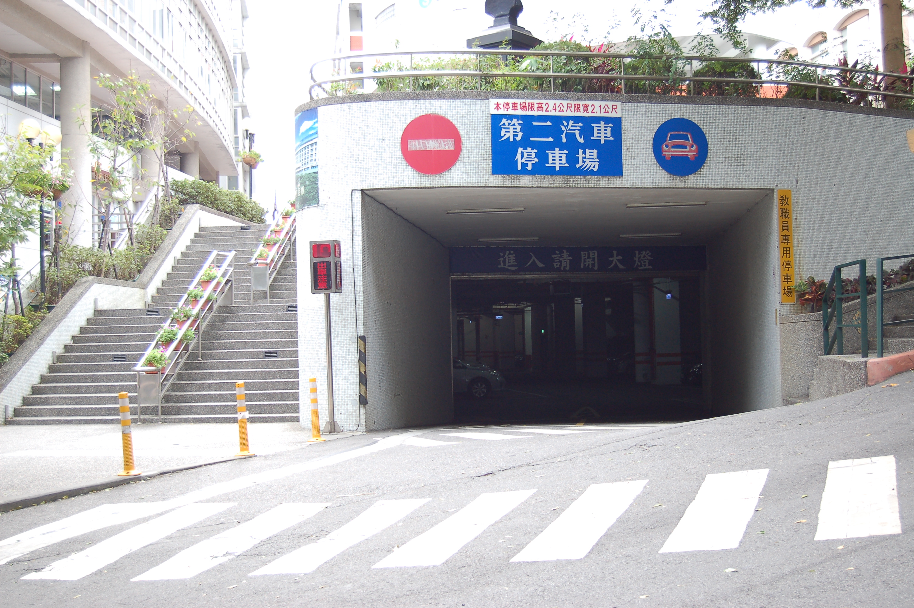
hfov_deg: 42.4
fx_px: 1180
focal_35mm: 46
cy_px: 304
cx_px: 457
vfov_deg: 28.9
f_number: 4.5
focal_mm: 31
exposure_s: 1/60
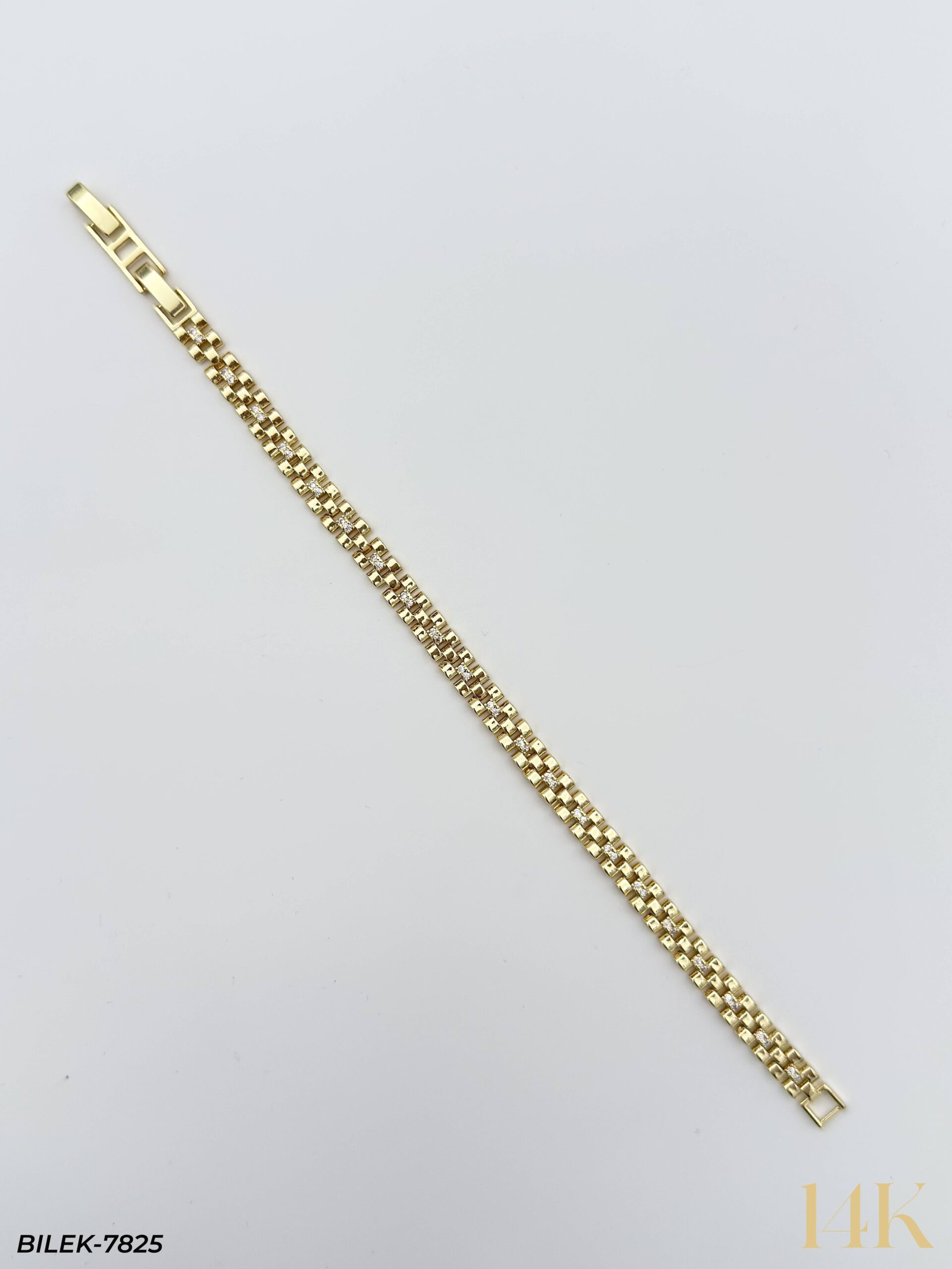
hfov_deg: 40.7
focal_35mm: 35
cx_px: 476
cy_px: 634
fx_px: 1283
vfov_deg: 52.6
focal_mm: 6.76
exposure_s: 1/1531
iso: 80
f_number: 1.78
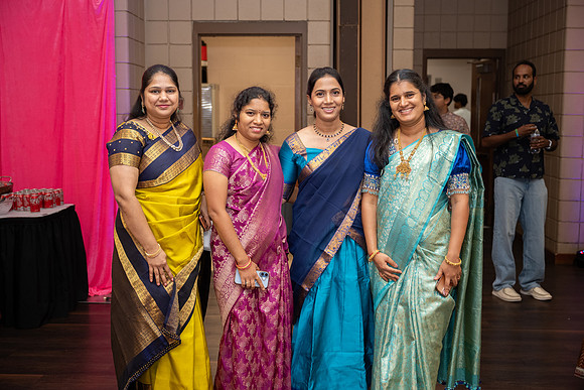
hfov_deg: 44.5
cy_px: 195
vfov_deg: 30.5
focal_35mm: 44
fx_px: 714
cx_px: 292
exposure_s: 1/160
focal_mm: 44
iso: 1250
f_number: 2.8
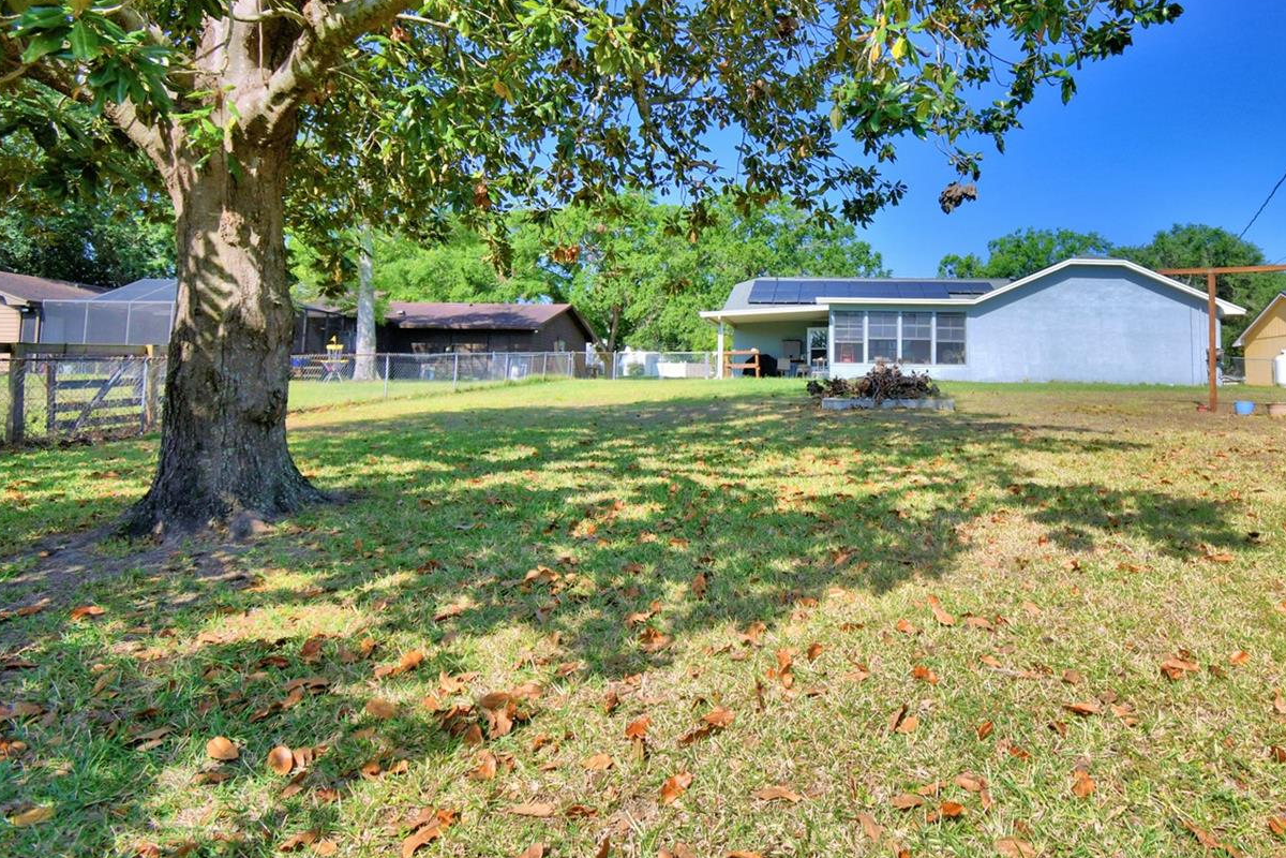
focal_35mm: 20
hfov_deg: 81.8
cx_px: 829
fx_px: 714
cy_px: 334
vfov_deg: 61.3
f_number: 4.5
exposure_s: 1/1000
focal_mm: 10
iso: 100
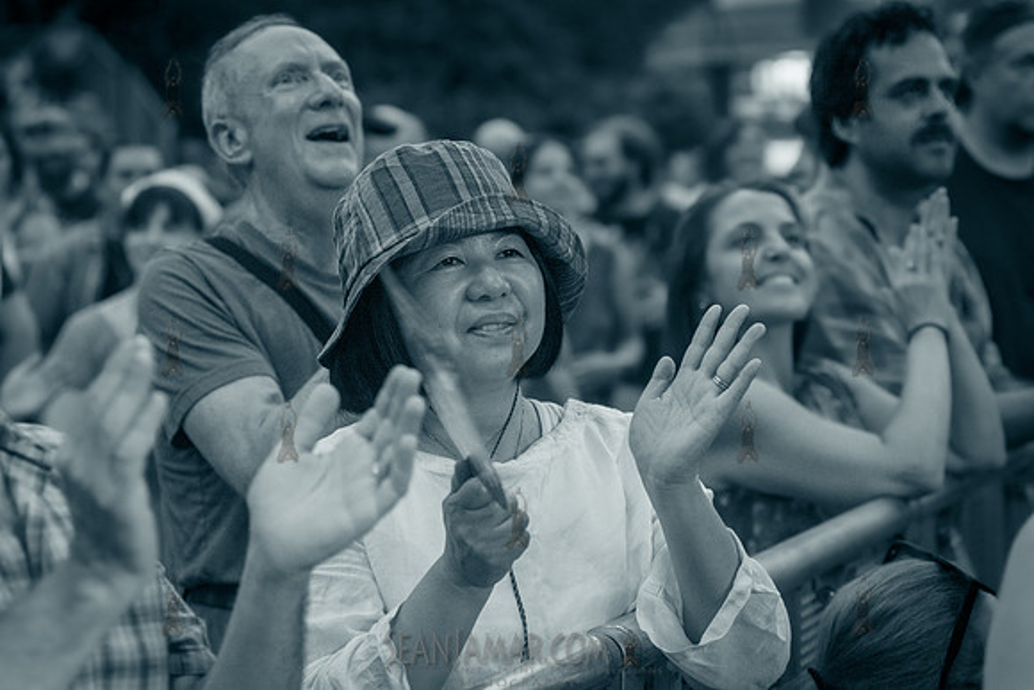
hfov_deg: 25.4
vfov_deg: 17.1
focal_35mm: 80
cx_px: 517
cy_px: 345
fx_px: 2298
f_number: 4
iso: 4000
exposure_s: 1/320
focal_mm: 80
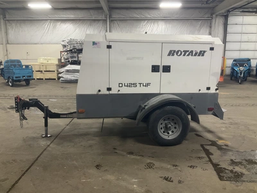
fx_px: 215
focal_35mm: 29
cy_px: 96
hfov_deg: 61.7
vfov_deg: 48.2
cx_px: 128
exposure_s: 1/60
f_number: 1.8
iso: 160
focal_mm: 3
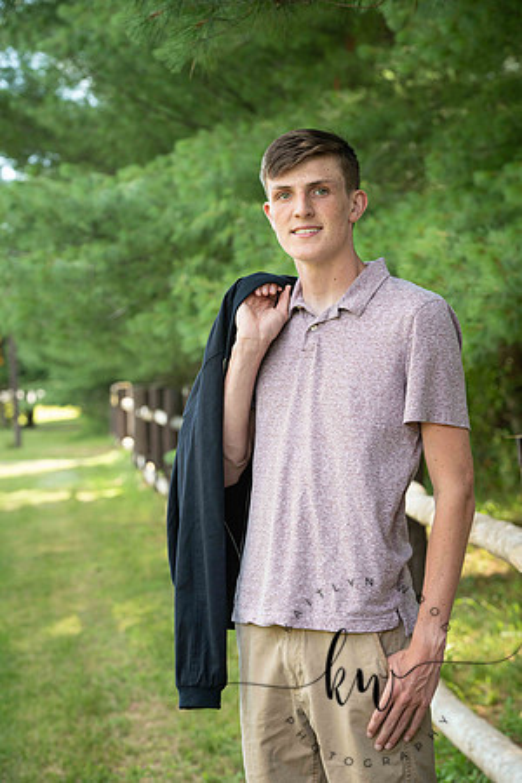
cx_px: 261
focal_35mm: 105
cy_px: 392
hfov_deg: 13.0
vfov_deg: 19.5
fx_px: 2284
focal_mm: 105
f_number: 6.3
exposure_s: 1/200
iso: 500
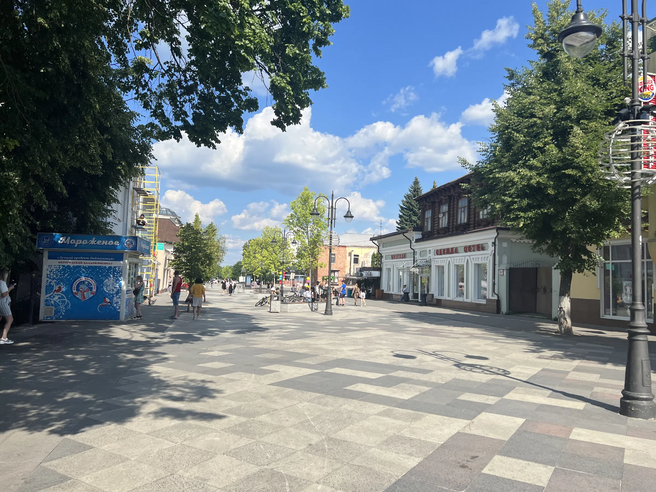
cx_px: 328
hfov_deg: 67.3
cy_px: 246
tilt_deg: +4.1
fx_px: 493
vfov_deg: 53.1
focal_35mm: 26
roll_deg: +0.8
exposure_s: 1/4444
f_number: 1.5
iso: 50
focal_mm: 5.7
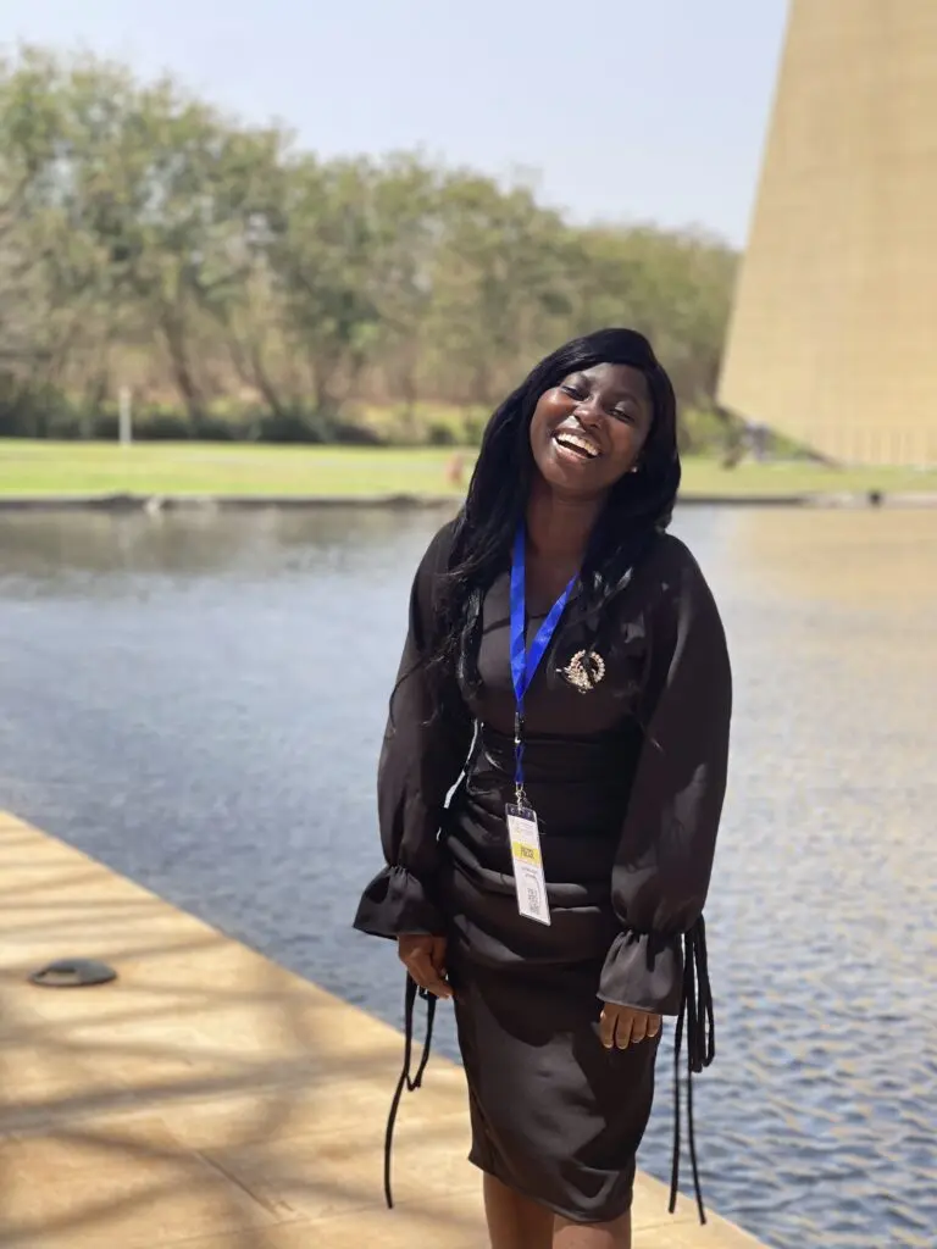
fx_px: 2310
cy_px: 624
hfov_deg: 22.9
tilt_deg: -5.7
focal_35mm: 64
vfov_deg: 30.3
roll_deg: -1.6
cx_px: 468
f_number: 2.2
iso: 32
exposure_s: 1/677
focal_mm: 7.5
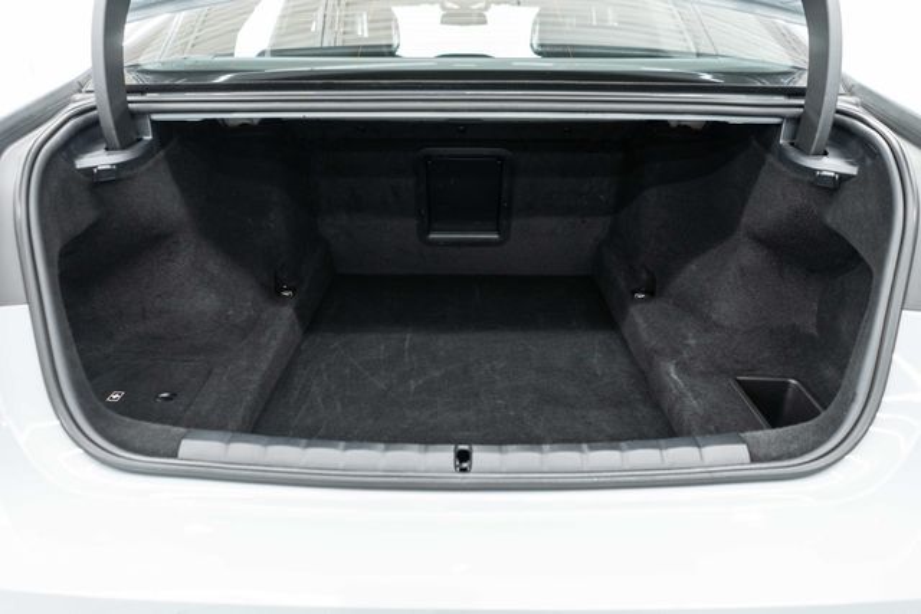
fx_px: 716
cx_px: 460
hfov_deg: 65.5
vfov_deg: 46.4
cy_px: 307
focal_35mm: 28
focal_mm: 28
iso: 1250
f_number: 3.2
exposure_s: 1/50
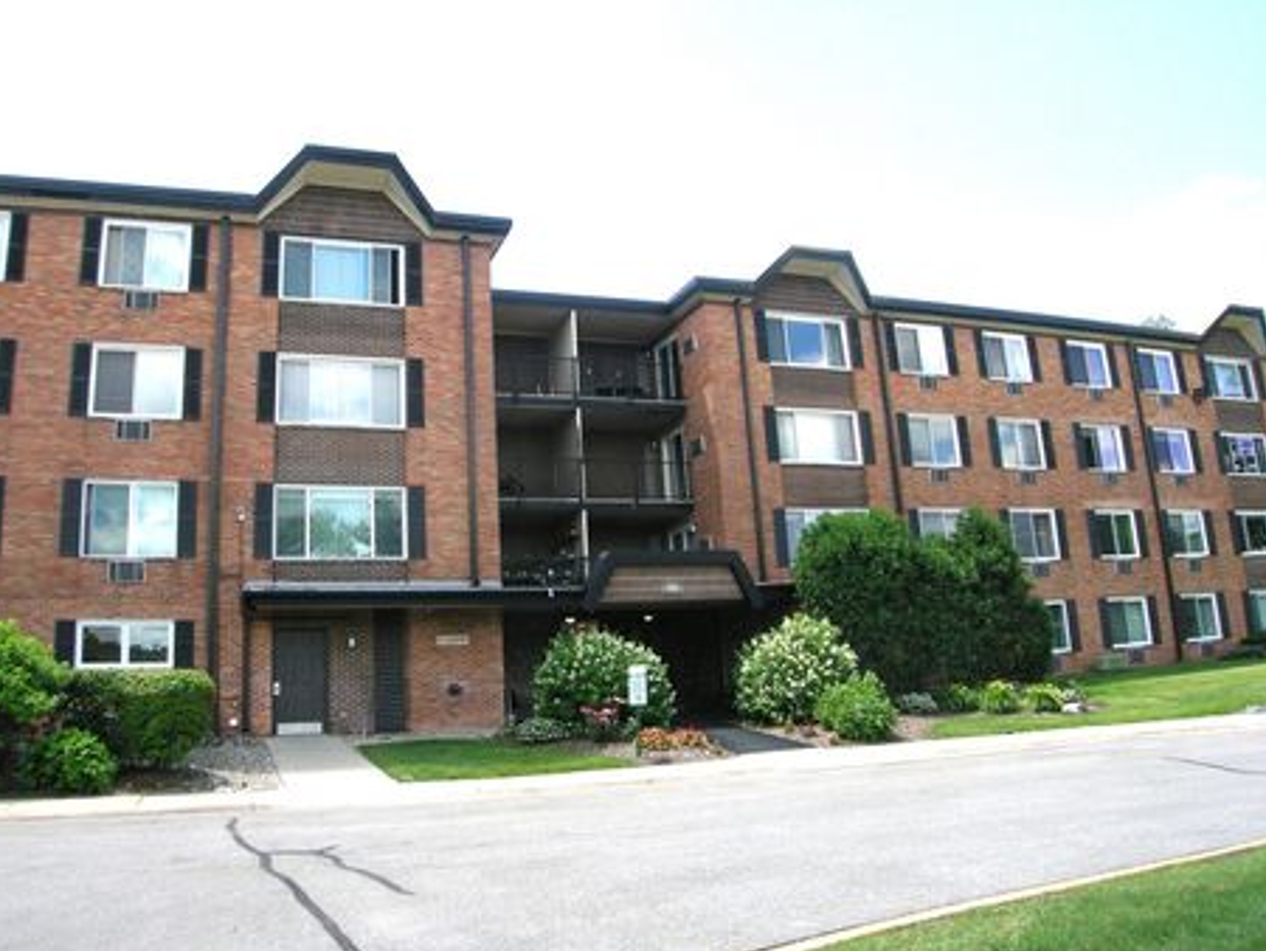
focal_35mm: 40
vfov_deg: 36.0
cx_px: 577
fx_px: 1464
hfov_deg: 46.7
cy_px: 474
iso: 64
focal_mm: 7.5
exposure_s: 1/163
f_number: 4.3
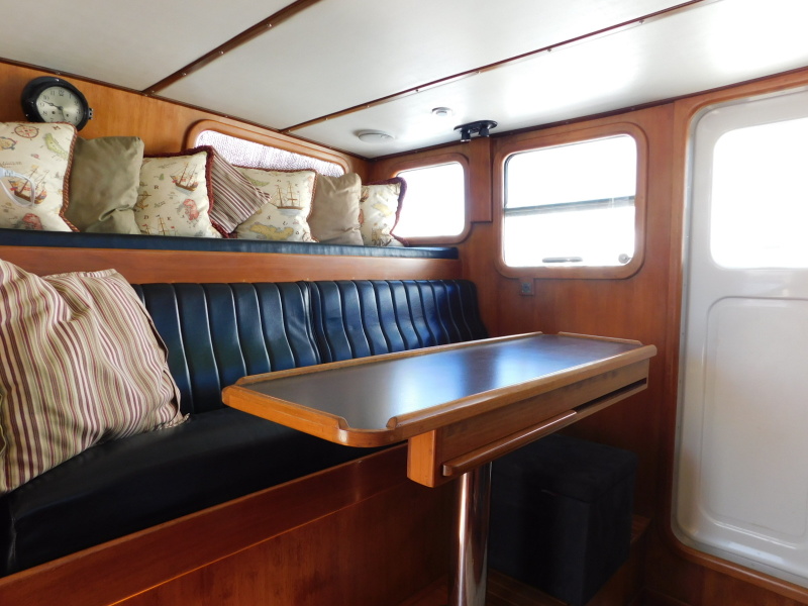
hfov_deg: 73.9
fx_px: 537
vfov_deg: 58.9
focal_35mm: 23
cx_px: 404
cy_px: 303
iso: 125
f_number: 3
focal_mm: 4
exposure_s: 1/100
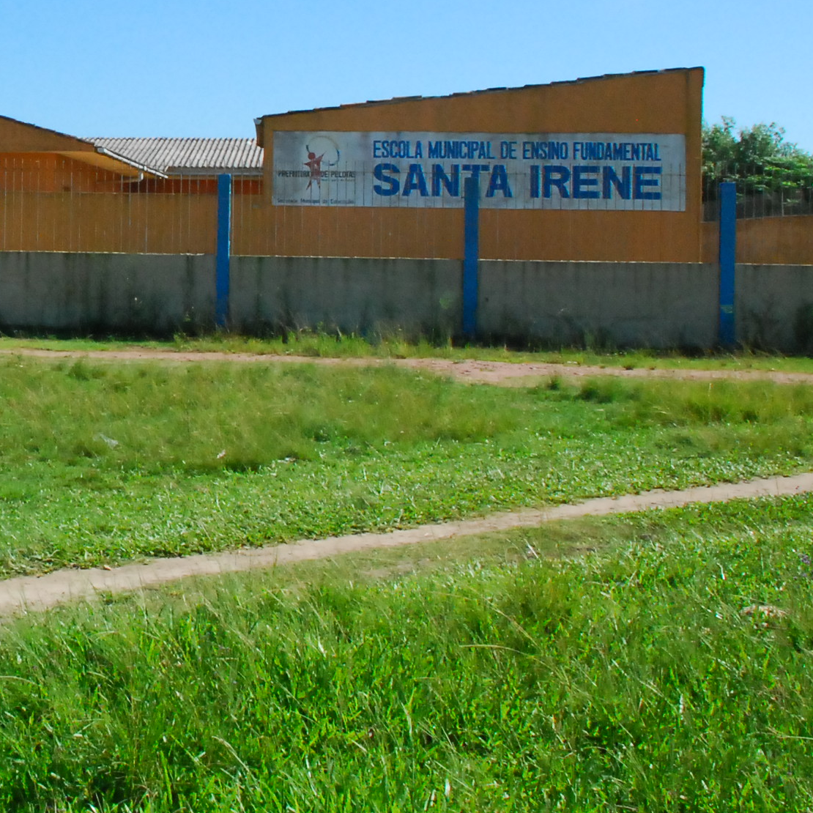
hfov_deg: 26.6
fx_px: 1594
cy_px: 181
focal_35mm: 60
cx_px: -58
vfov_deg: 28.1
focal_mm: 18
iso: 1000
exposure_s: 1/500
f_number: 14
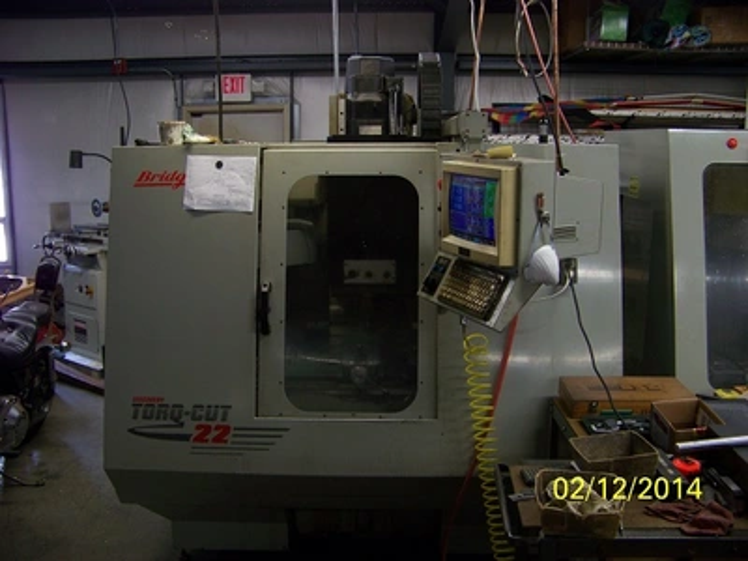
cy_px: 280
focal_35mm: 36
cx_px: 374
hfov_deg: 51.4
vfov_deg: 39.7
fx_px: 778
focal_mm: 5.85
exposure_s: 1/30
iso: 100
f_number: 2.8
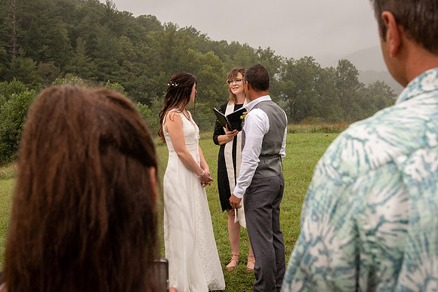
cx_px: 219
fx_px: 577
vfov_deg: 28.2
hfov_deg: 41.6
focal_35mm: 47
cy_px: 94
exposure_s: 1/4000
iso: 1400
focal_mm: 35
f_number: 6.3
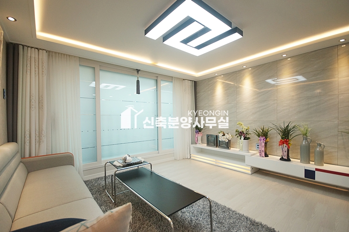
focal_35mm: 15
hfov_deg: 100.4
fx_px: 145
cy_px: 116
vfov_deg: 77.2
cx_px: 174
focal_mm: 10
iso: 800
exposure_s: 1/200
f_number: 4
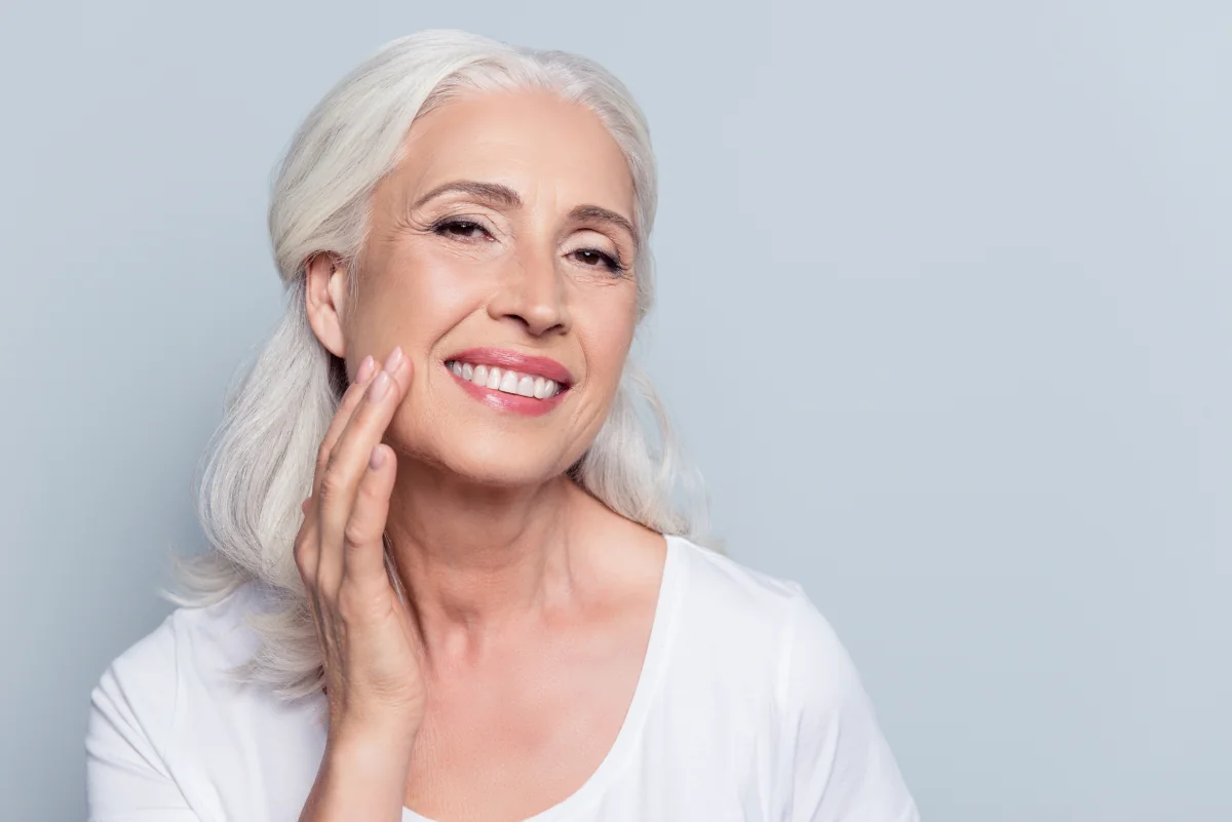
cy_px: 411
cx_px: 616
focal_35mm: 62
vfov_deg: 21.9
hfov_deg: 32.4
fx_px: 2122
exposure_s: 1/160
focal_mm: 62
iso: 100
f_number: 6.3
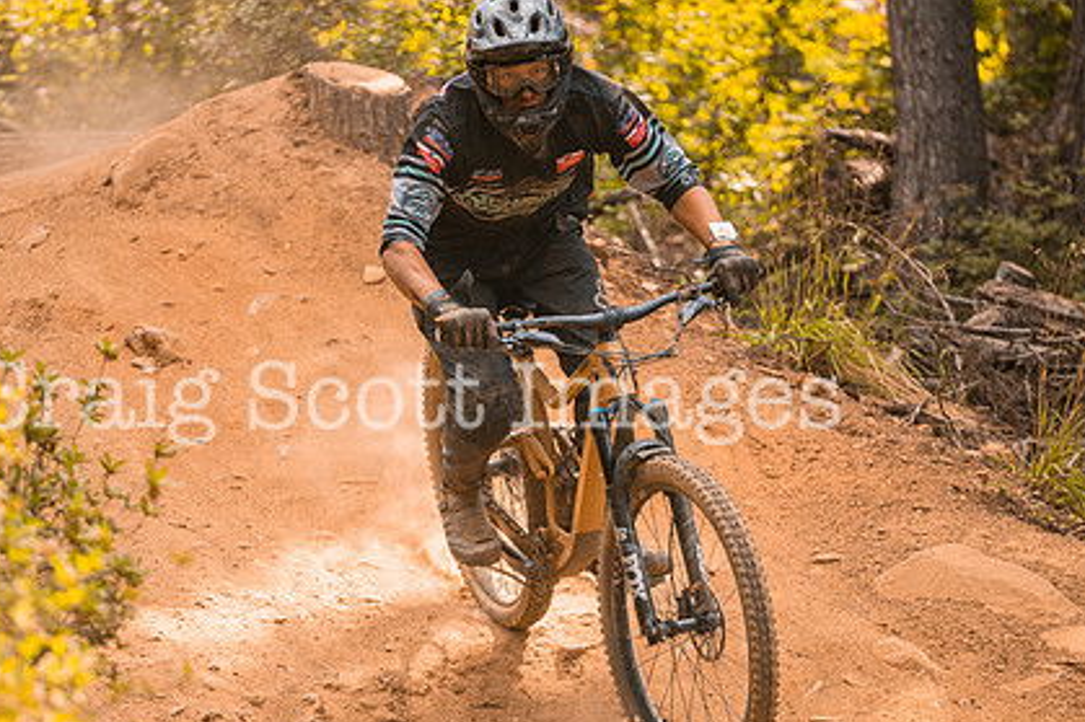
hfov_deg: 6.6
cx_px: 515
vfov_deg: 4.4
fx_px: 9339
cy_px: 445
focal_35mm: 310
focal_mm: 200
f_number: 2.8
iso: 250
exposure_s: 1/1600
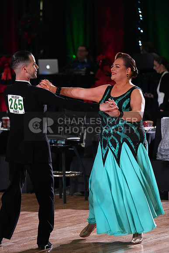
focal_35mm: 193
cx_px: 84
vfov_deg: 10.7
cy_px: 126
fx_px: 1358
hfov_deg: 7.1
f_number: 4.5
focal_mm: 193
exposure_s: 1/400
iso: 6400
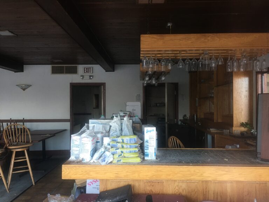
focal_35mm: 29
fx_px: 225
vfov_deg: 48.2
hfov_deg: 61.7
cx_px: 134
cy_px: 101
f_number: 2.2
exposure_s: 1/15
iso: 32
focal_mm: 4.15
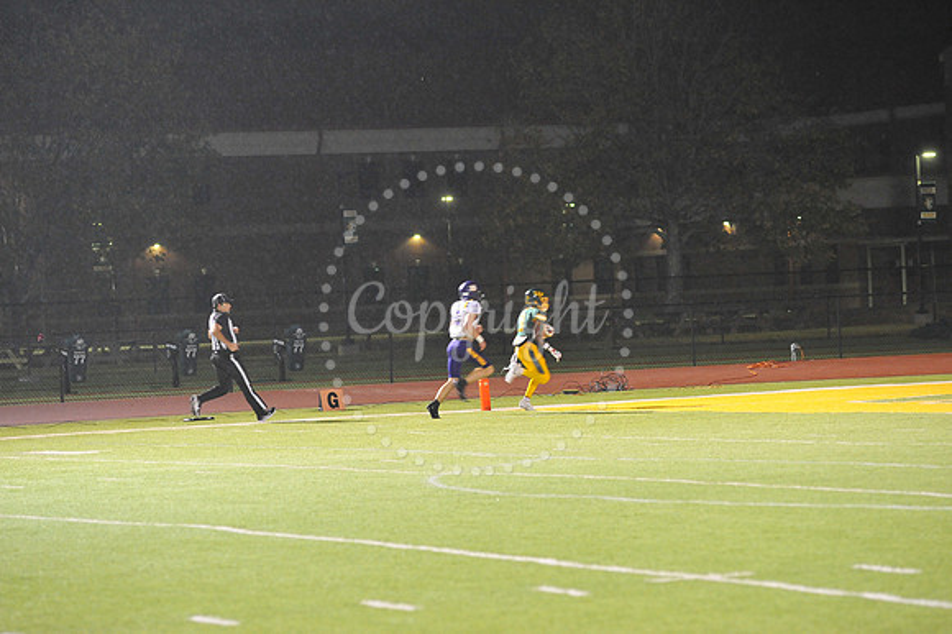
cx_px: 476
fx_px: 4096
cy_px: 317
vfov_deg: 8.8
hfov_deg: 13.3
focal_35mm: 155
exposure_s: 1/160
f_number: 4
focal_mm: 155
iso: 4000
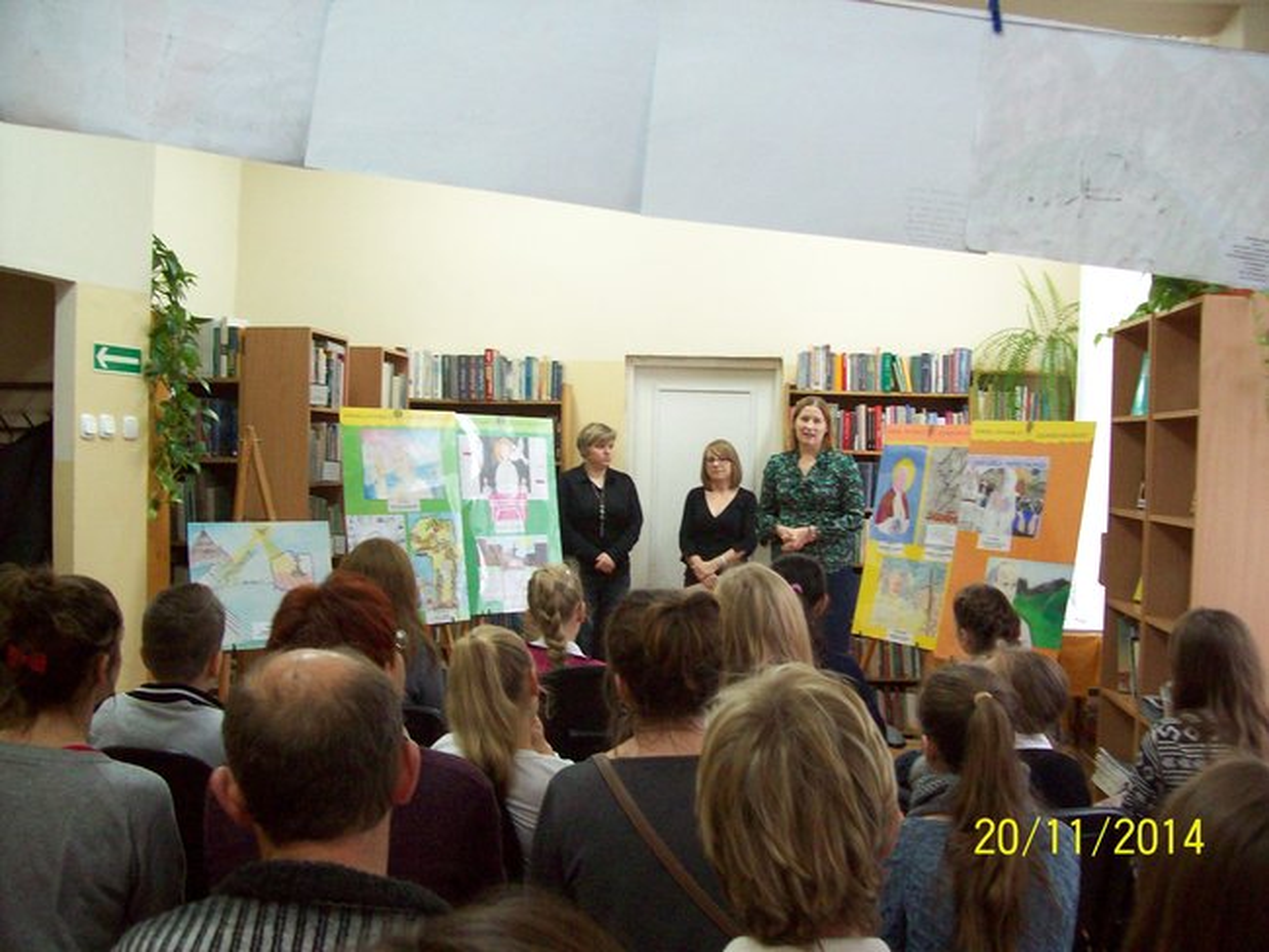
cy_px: 476
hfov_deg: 51.3
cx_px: 634
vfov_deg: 39.7
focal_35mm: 36
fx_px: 1320
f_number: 2.7
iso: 200
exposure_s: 1/22.6
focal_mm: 6
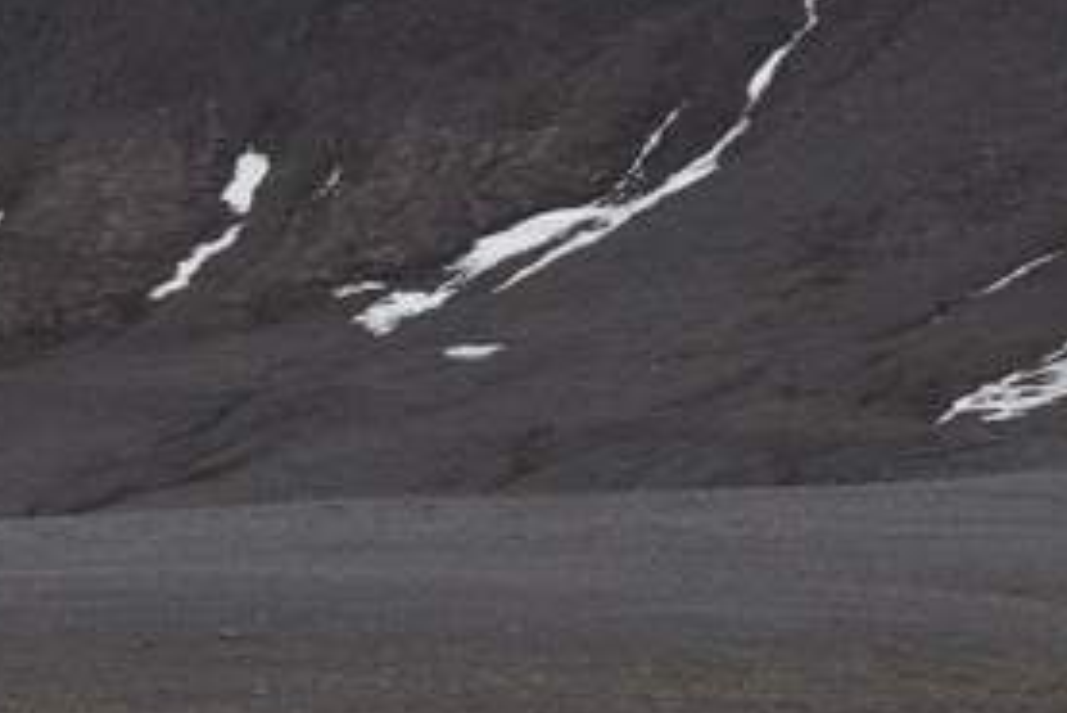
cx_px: 374
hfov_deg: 6.8
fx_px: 9040
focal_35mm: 305
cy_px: 222
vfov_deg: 4.5
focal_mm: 55
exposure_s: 1/250
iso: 280
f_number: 8
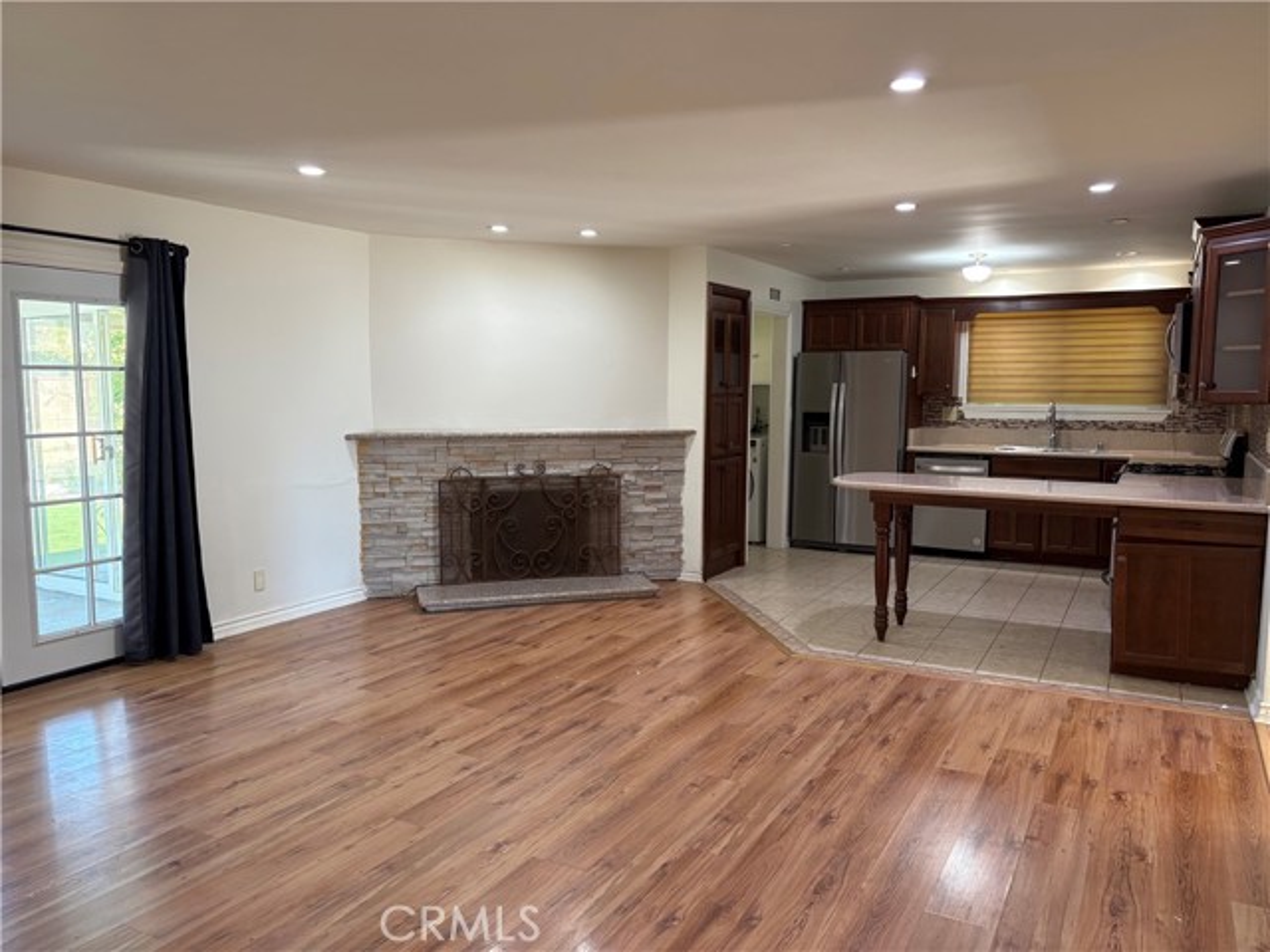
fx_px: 954
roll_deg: +0.2
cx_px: 635
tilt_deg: -5.4
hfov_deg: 67.3
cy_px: 476
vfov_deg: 53.1
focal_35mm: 26
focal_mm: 5.96
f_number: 1.6
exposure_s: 1/60
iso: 125
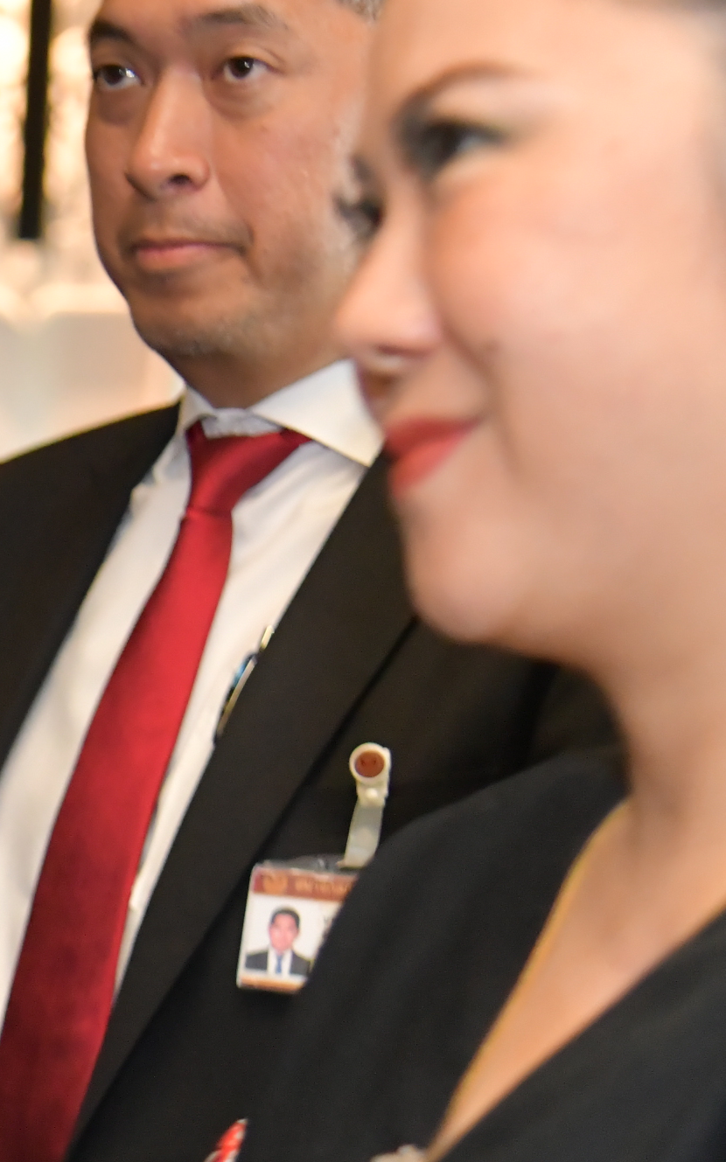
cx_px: -858
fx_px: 4815
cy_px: 1029
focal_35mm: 152
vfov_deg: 13.7
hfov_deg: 8.1
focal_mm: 48
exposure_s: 1/200
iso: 2500
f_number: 4
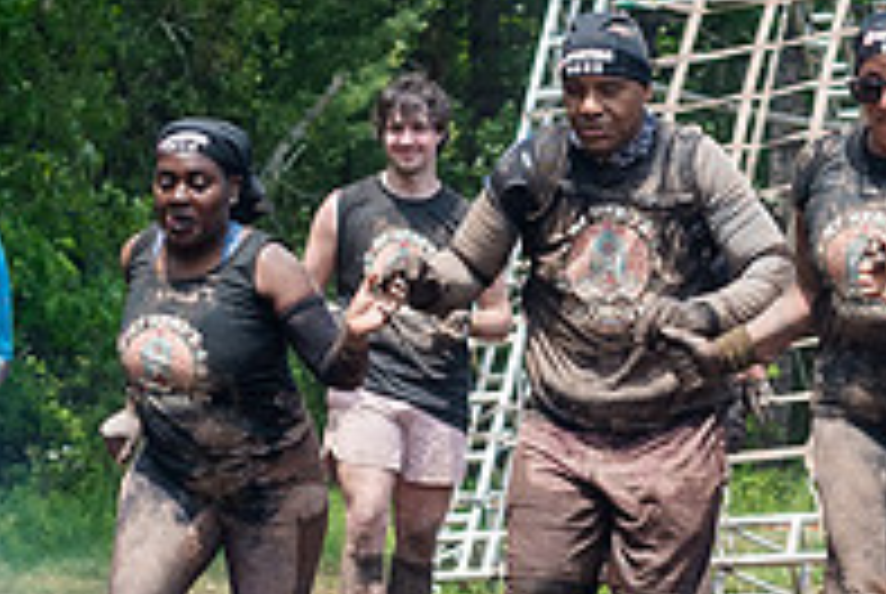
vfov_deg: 6.7
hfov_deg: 9.9
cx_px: 463
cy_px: 418
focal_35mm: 207
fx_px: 5102
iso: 250
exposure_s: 1/1600
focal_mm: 35
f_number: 4
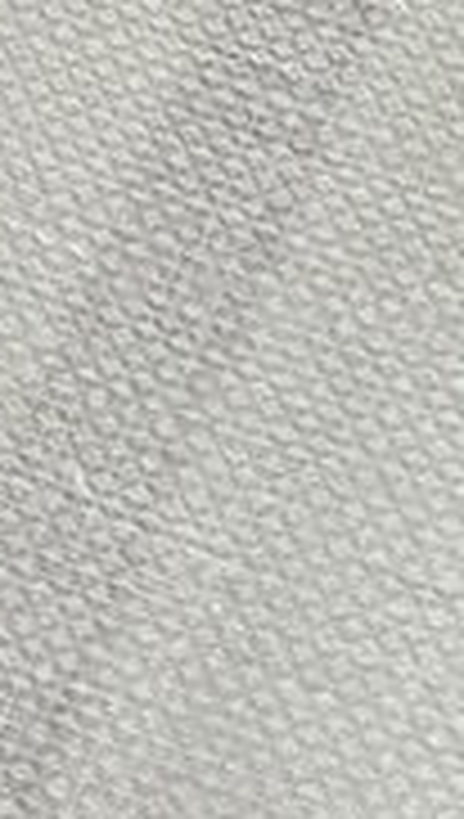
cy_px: -22
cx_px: -140
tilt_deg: -56.6
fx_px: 3462
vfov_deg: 13.3
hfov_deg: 7.6
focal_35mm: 159
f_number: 1.6
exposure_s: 1/121
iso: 100
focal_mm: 4.2
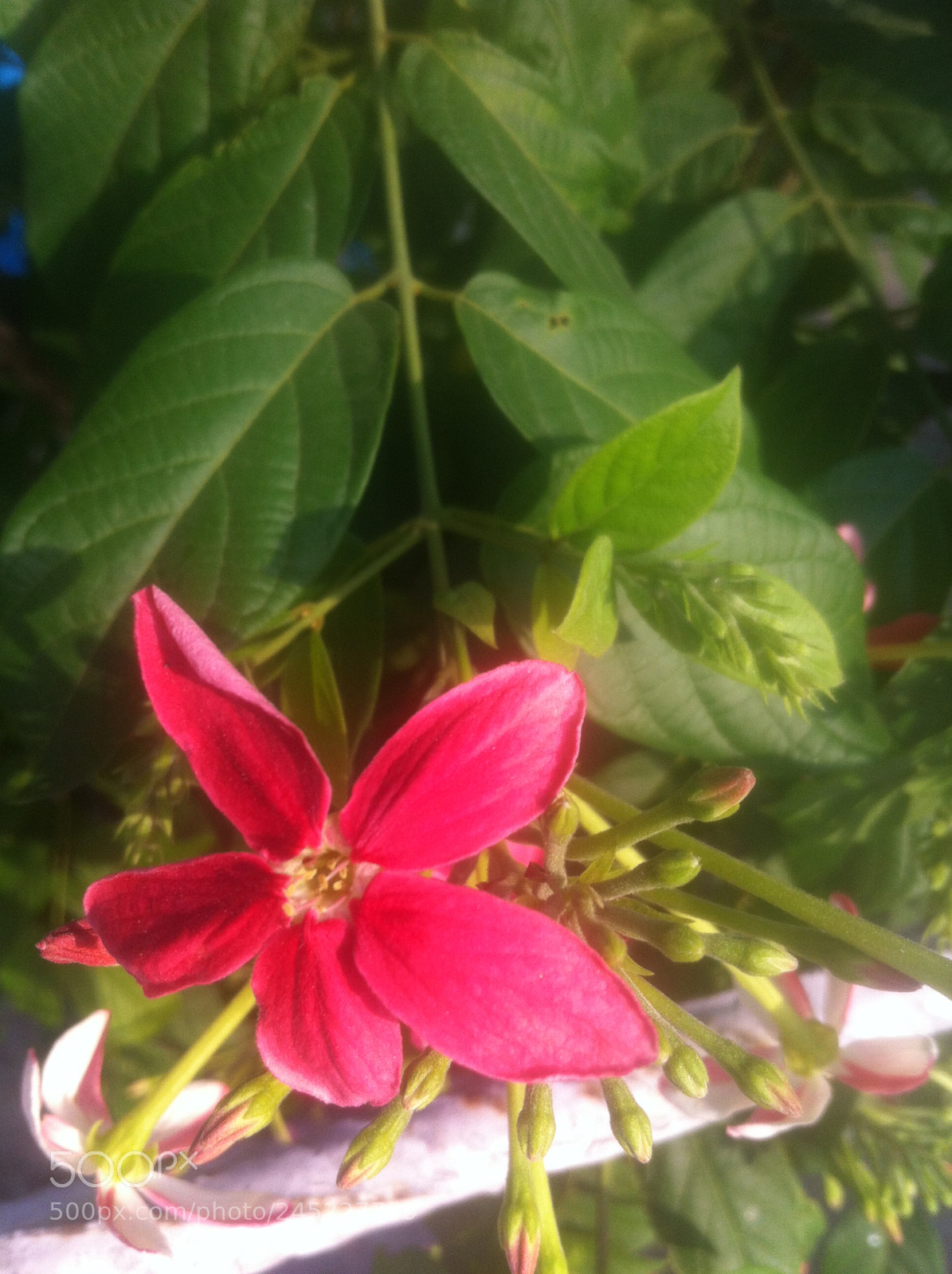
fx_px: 1287
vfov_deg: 52.7
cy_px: 637
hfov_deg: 40.6
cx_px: 476
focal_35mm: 35
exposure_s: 1/256
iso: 80
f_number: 2.8
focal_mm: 3.85
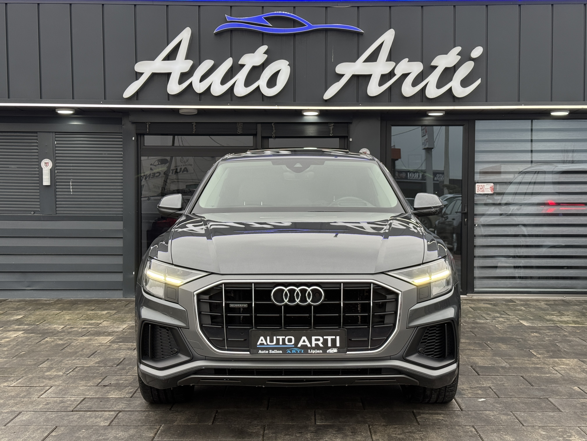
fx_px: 814
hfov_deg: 39.7
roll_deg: +0.1
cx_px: 294
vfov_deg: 30.3
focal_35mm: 48
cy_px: 220
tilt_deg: -1.3
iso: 64
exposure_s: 1/194
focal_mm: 6.76
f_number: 1.78
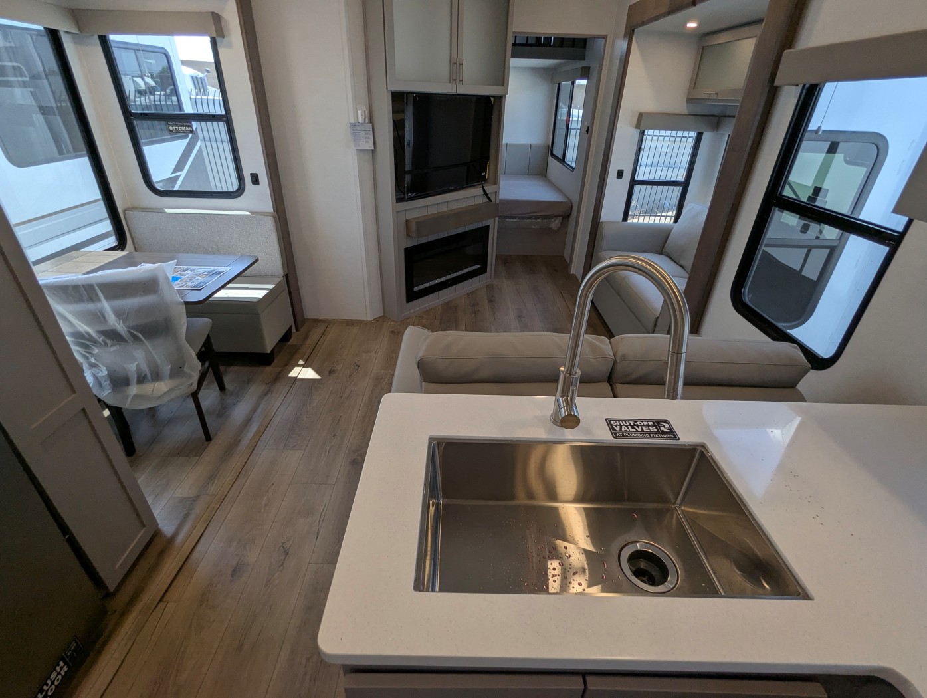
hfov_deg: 94.4
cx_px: 464
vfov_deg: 78.2
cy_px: 349
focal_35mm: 16
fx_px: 429
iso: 153
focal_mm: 2.35
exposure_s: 1/253
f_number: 2.2
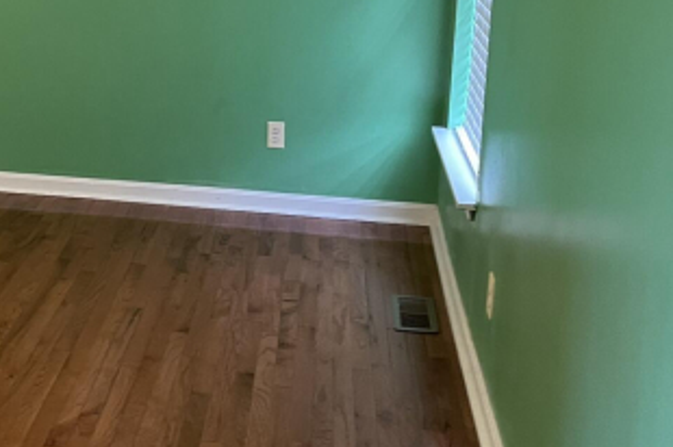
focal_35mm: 56
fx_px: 1046
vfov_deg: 23.5
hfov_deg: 34.0
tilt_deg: -10.0
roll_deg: -0.7
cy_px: 46
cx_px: 88
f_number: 1.6
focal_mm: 5.1
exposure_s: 1/40
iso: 400
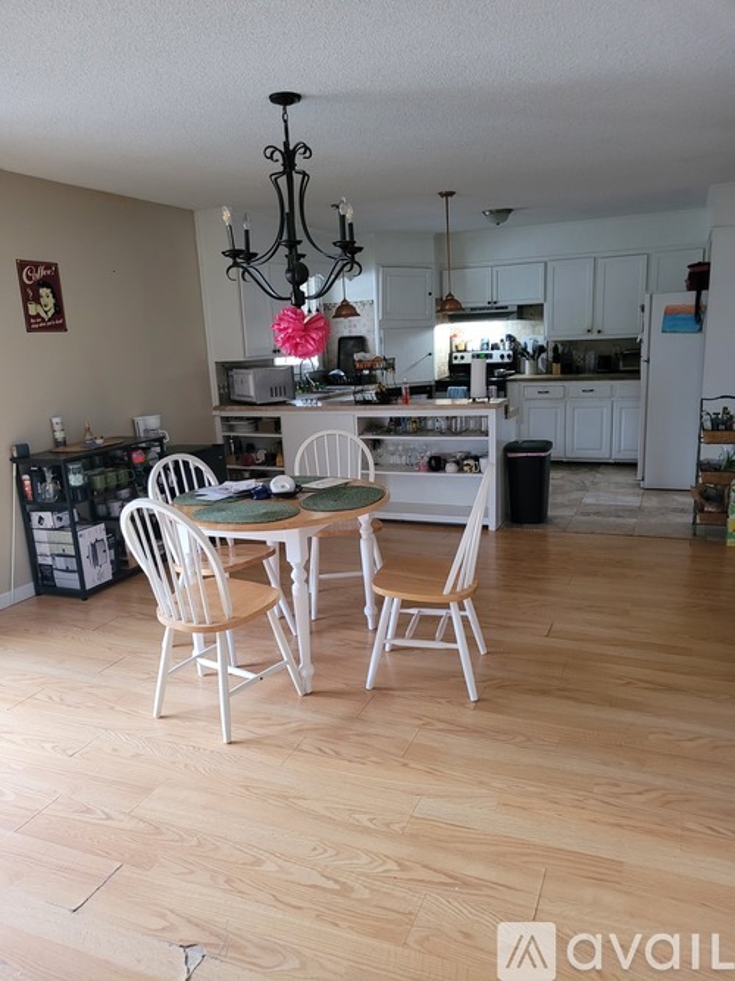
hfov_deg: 53.0
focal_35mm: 26
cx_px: 368
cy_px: 490
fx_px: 736
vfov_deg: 67.3
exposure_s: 1/40
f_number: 1.8
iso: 320
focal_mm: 5.4
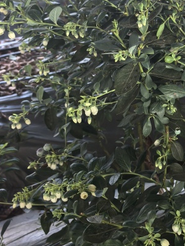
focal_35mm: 72
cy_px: 39
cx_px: 213
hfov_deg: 19.4
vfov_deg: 26.4
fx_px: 513
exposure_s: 1/158
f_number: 2
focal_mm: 6.98
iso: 50
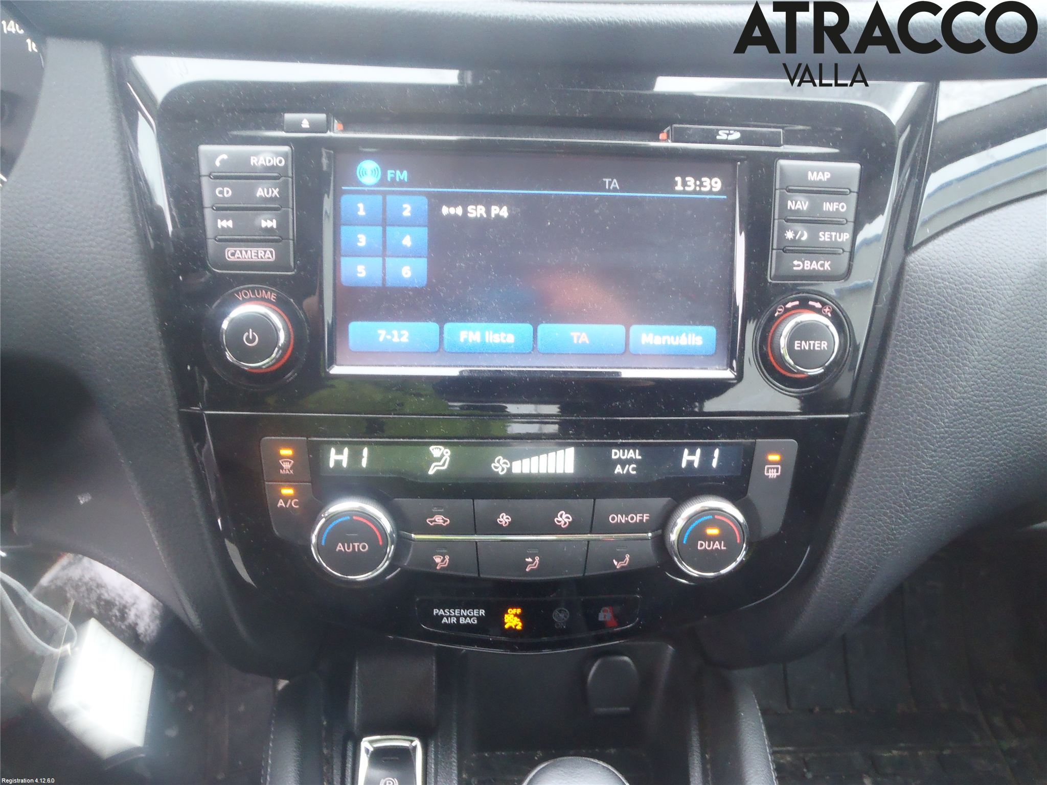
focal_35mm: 28
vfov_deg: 49.7
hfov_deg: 63.4
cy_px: 392
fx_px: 847
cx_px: 524
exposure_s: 1/8
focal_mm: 5
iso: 200
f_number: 3.5
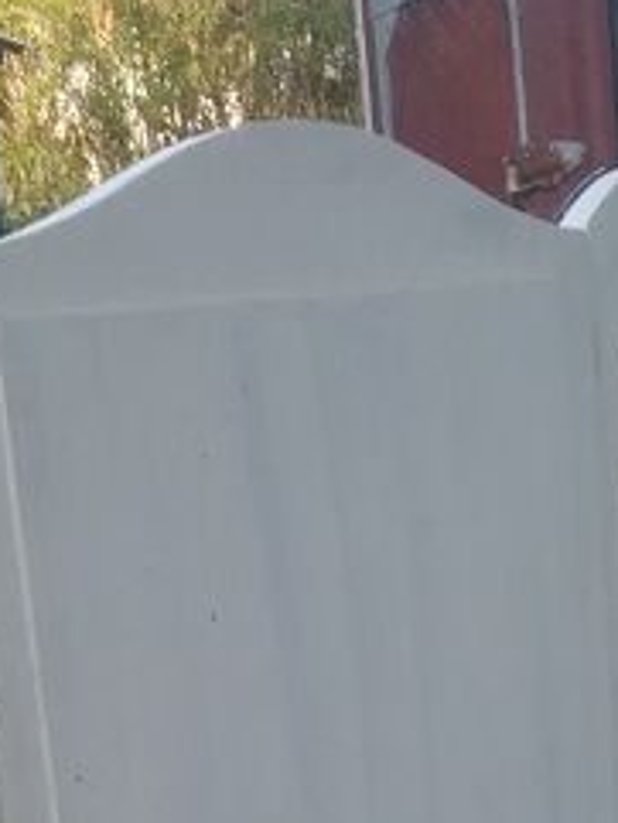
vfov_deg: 16.7
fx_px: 2450
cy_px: 1359
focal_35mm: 103
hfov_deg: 14.3
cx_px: 130
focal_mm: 3.3
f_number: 2.2
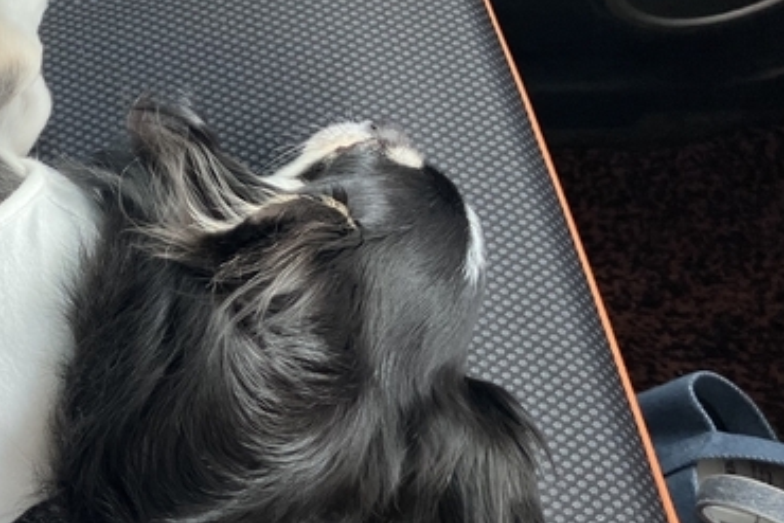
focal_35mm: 63
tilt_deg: -57.3
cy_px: 248
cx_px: 28
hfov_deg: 30.0
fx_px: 1372
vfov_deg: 21.6
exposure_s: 1/121
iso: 80
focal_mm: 3.99
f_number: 1.8
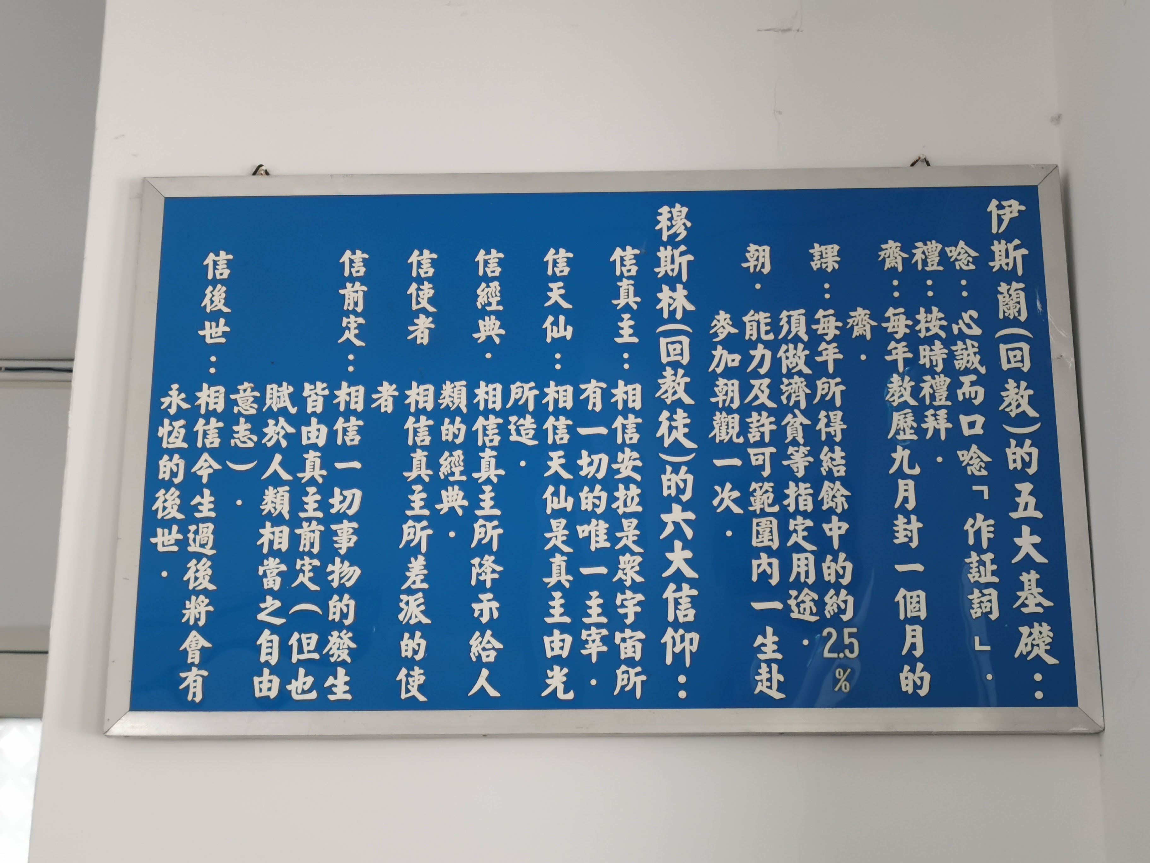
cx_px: 575
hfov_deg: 31.2
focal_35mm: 62
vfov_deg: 23.7
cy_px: 432
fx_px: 2060
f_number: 1.6
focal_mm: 5.56
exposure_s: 1/60
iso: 100
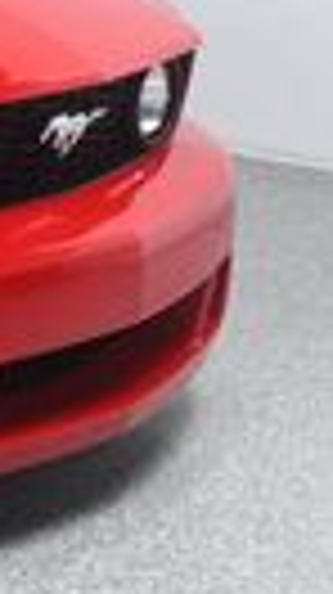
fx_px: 1700
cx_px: -549
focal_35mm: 108
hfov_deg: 9.5
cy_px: 99
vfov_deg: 19.6
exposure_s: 1/160
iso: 100
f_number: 9
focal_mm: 23
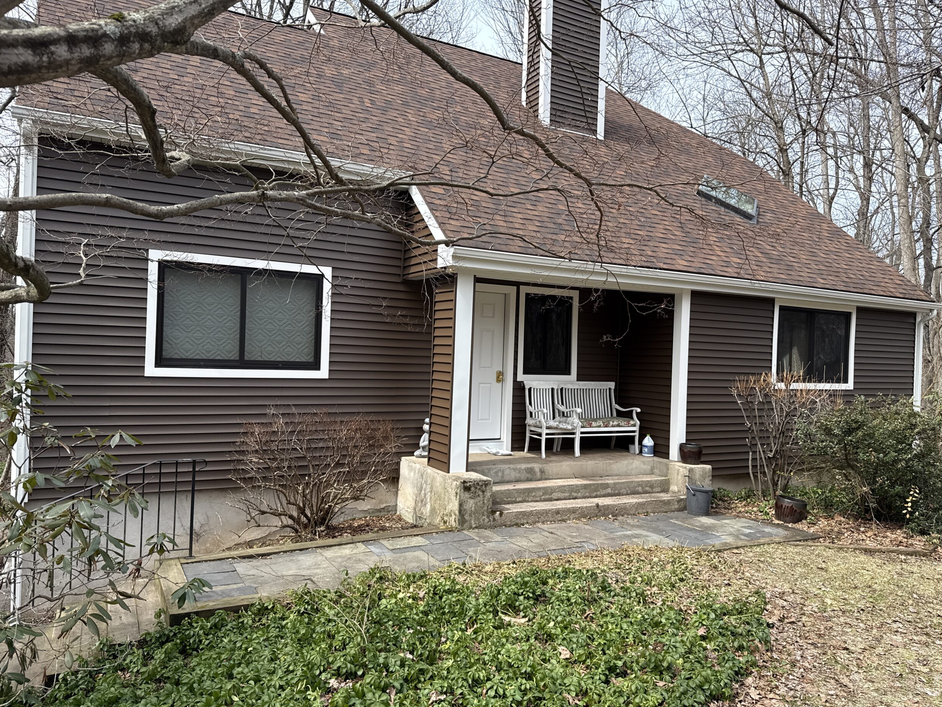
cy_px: 358
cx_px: 481
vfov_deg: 54.9
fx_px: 680
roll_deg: -2.4
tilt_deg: +0.4
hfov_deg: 69.4
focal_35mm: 25
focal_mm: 6.76
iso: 100
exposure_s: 1/1493
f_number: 1.78
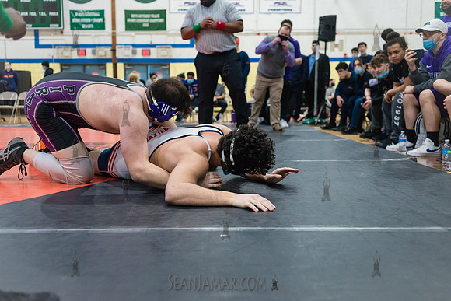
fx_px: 452
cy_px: 150
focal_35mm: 36
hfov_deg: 53.1
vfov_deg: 36.9
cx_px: 226
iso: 4000
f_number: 3.5
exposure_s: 1/400
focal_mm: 35
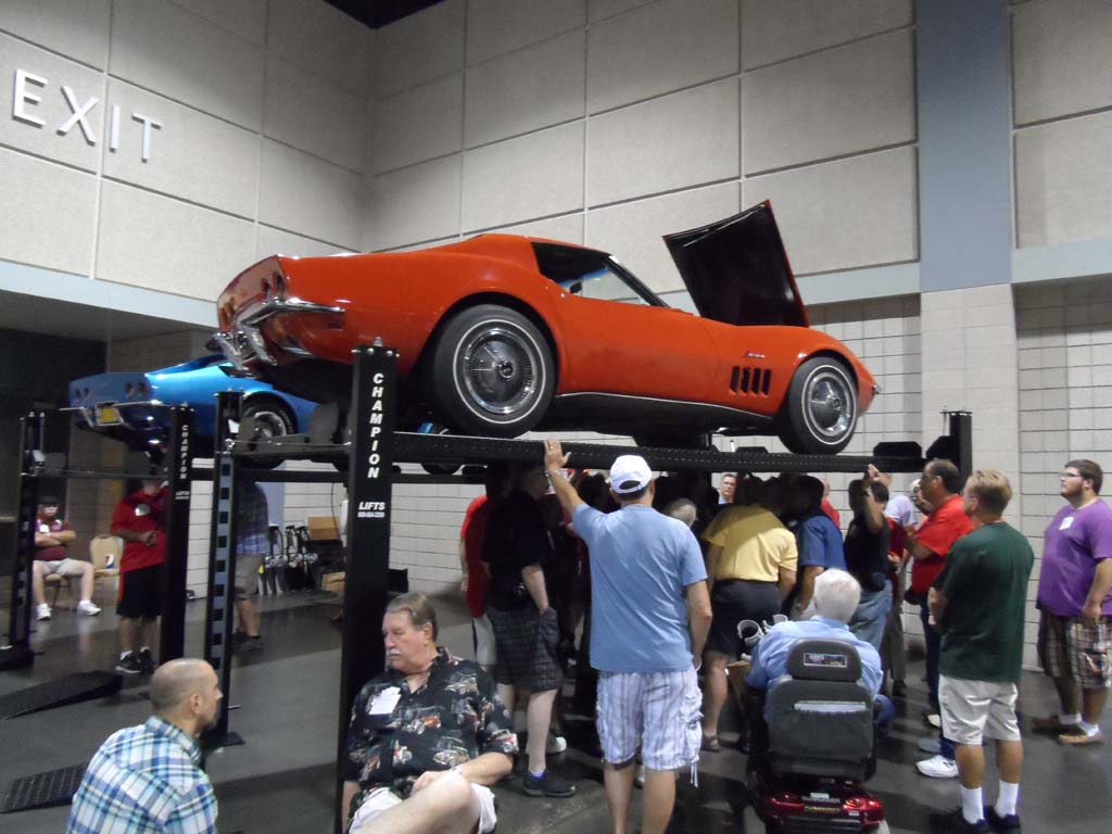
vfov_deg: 56.8
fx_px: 771
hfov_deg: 71.6
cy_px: 417
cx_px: 556
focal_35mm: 24
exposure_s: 1/30
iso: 640
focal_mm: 4
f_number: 3.2
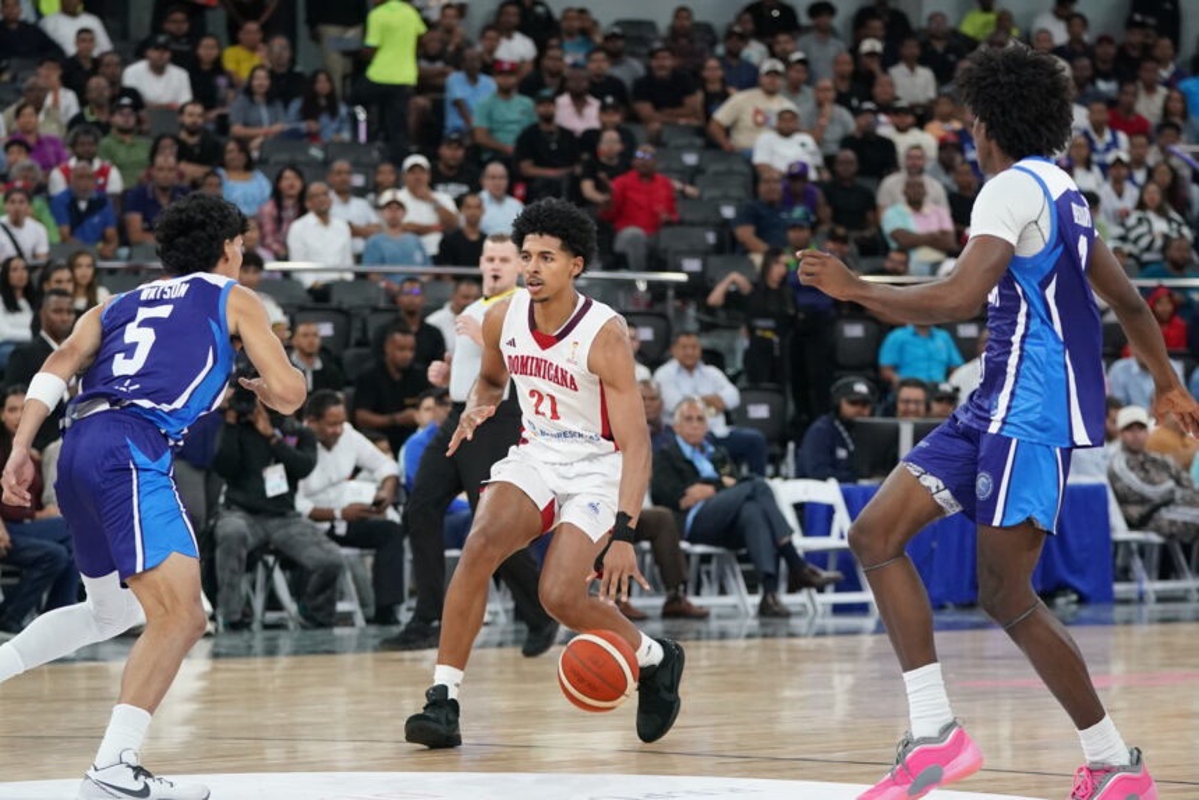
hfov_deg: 13.4
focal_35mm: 153
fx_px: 5097
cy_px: 400
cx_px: 600
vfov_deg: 9.0
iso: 3200
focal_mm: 102
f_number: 2.8
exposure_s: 1/1250
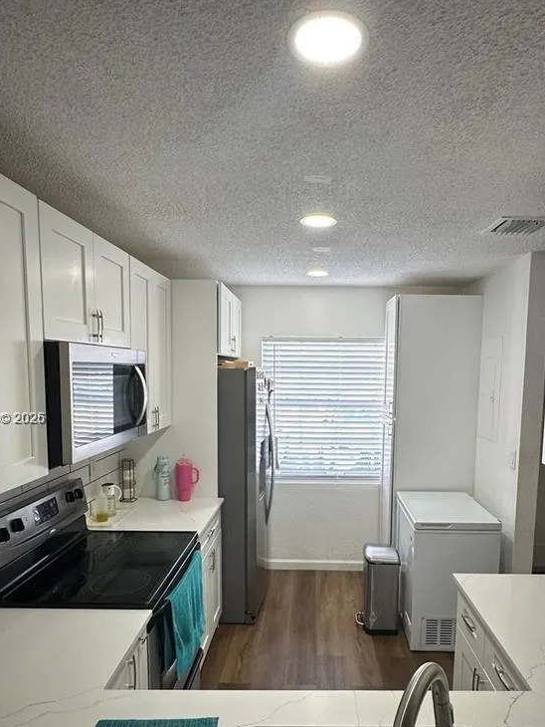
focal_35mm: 23
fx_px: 483
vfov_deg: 73.4
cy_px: 419
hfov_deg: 58.7
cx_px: 308
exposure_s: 1/99
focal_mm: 2.22
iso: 80
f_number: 2.2
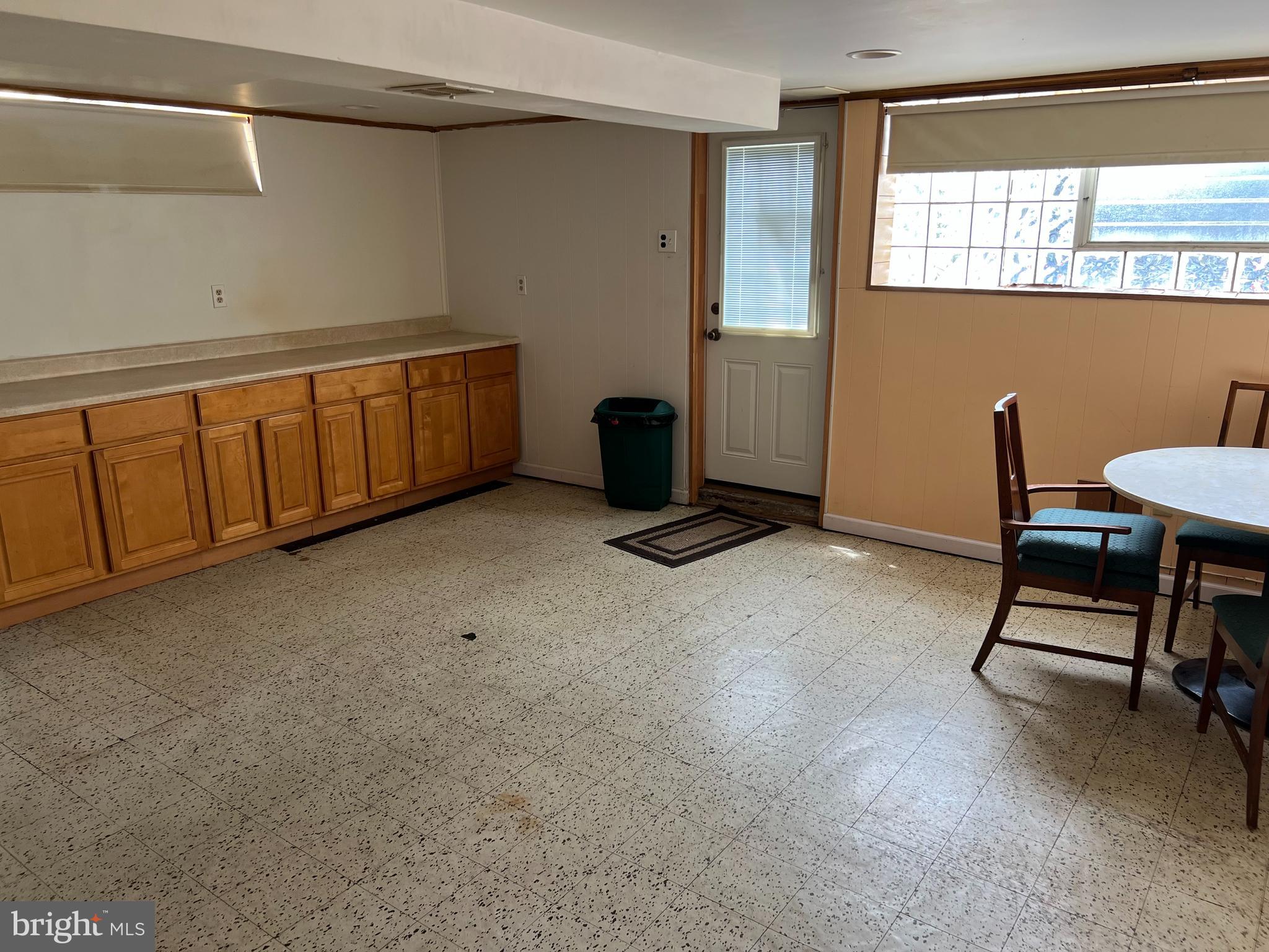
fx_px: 953
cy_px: 476
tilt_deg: -15.9
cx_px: 634
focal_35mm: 26
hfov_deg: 67.3
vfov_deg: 53.1
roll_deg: +0.7
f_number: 1.5
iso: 80
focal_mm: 5.7
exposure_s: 1/60
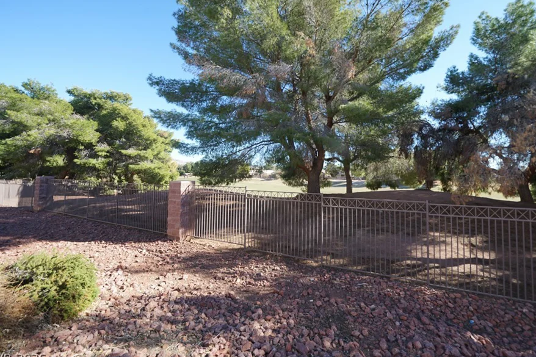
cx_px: 298
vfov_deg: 80.9
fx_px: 208
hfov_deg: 103.8
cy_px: 159
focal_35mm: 14
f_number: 7.1
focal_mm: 12
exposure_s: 1/125
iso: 160
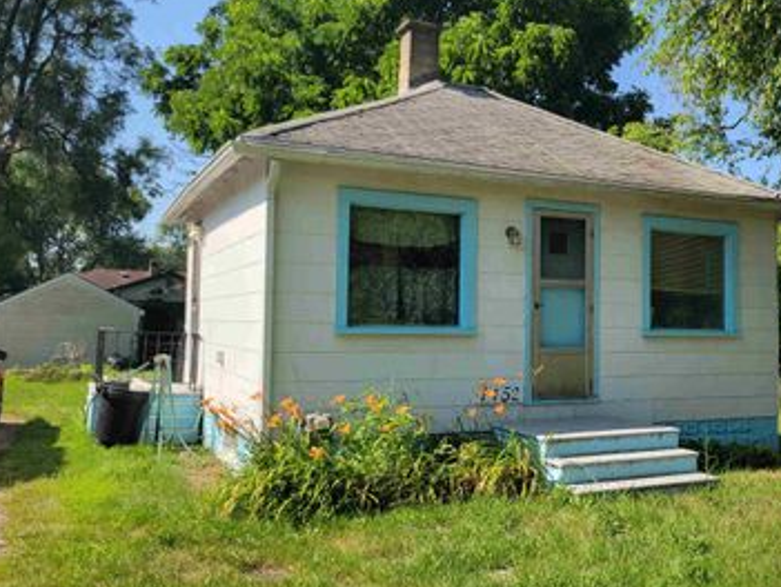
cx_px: 545
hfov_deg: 48.9
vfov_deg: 38.7
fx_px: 836
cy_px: 279
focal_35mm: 37
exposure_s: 1/1525
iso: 40
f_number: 1.8
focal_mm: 5.4
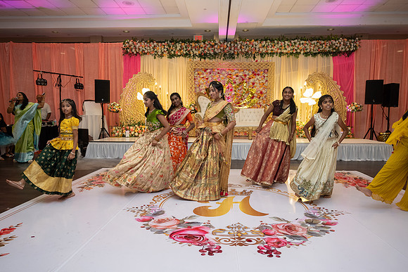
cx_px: 204
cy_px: 136
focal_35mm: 25
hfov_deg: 71.8
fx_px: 282
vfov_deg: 51.5
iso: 1250
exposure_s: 1/160
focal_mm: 24
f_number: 4
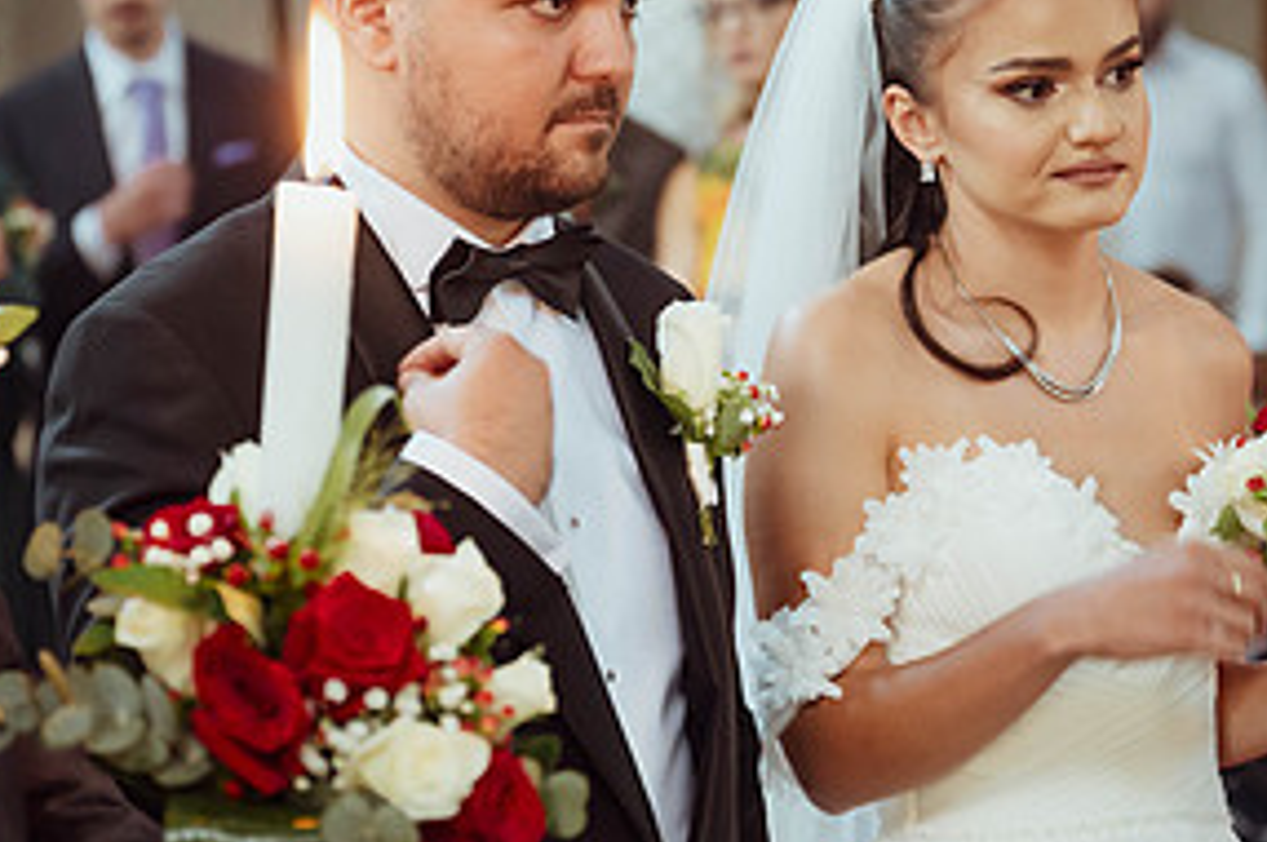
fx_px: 4992
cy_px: 390
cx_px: 616
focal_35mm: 142
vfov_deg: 9.6
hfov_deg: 14.5
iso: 1600
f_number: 2.8
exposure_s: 1/100
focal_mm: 70
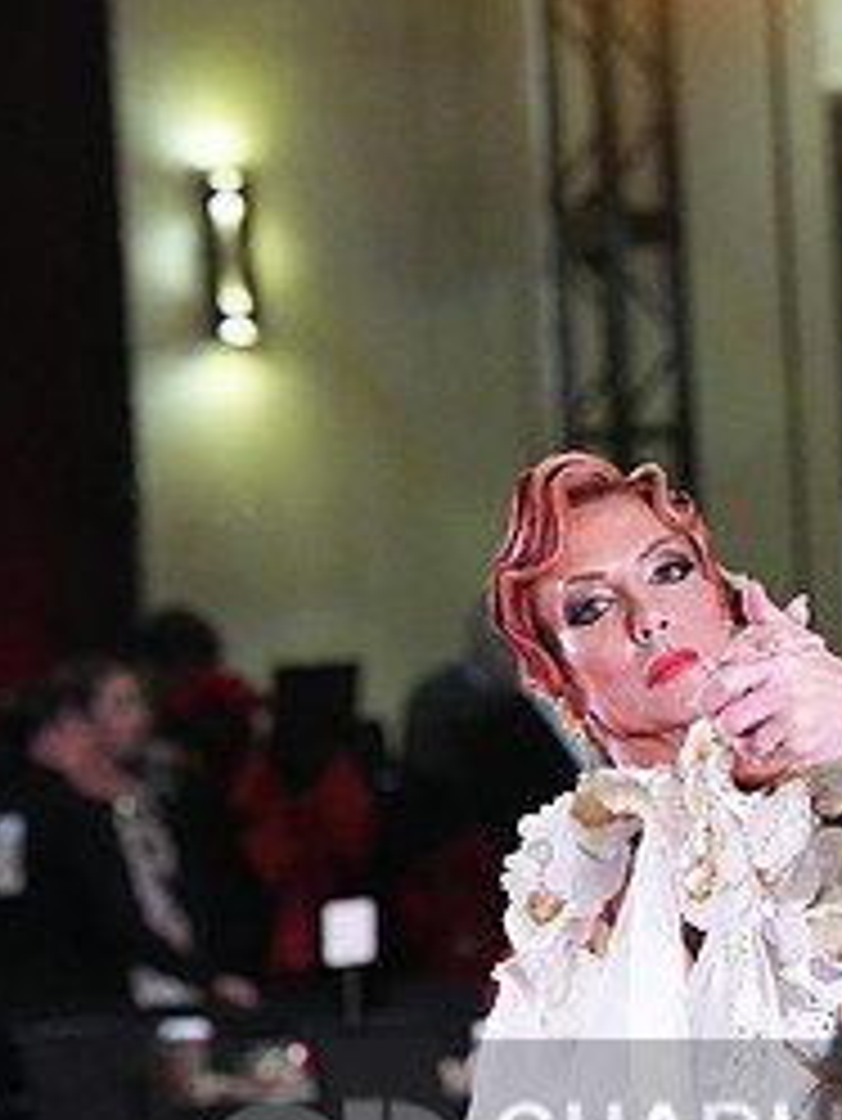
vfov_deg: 5.9
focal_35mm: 334
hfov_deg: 4.5
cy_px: 1192
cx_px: 772
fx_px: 10823
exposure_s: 1/400
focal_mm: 149
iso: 10000
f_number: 5.6
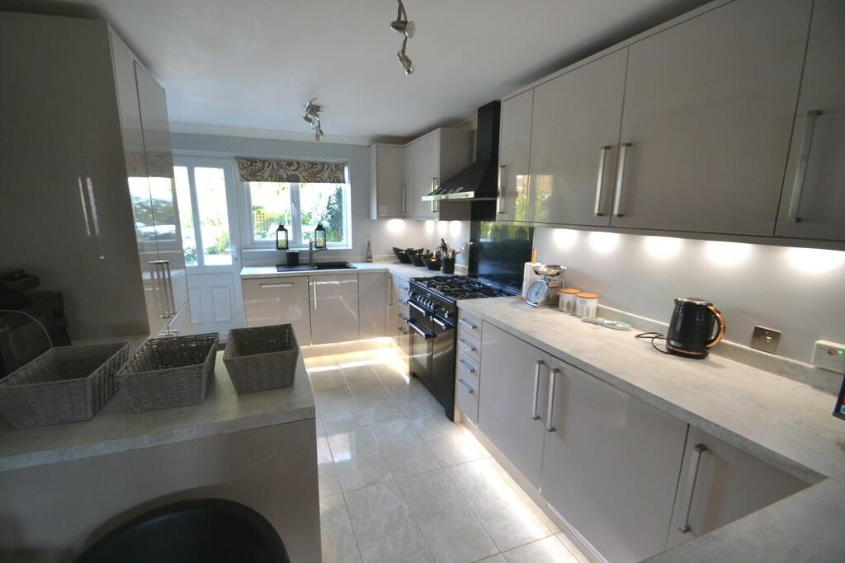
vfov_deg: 77.3
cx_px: 422
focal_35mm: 15
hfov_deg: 100.4
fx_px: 352
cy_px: 282
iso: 560
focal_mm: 10
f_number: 3.5
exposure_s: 1/60
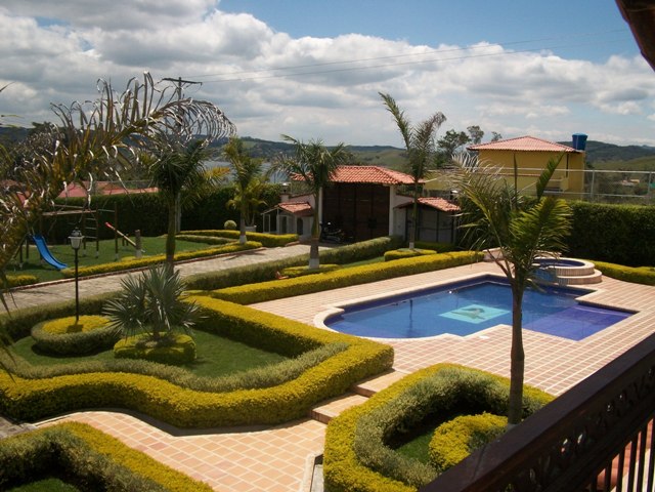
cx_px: 328
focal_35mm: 32
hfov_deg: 56.8
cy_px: 246
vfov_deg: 44.2
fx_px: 606
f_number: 5.5
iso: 80
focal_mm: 5.7
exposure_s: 1/800
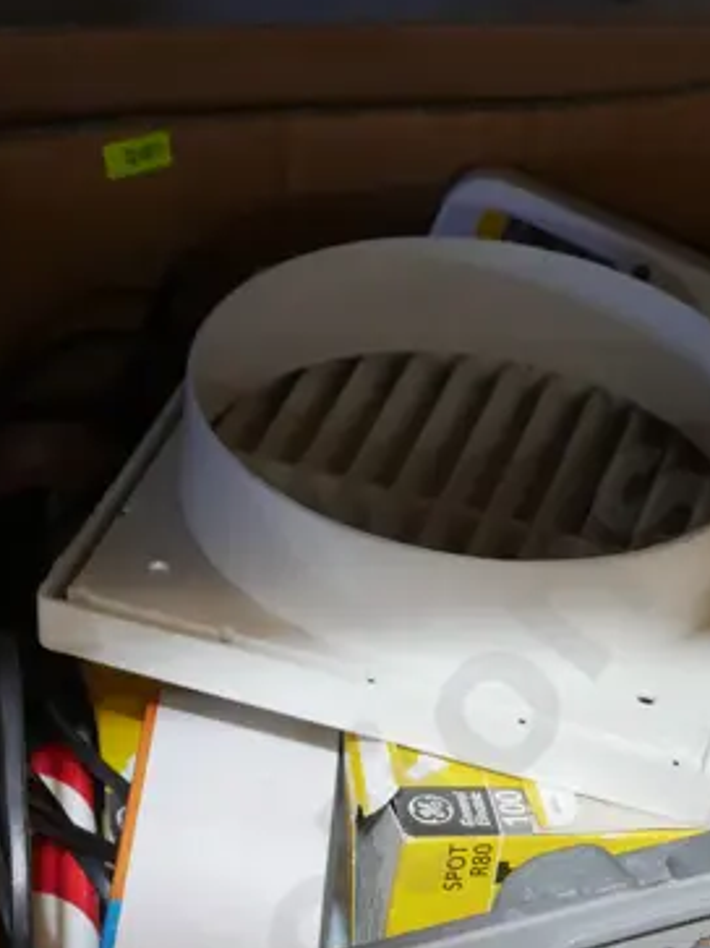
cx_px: 262
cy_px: 1024
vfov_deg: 19.6
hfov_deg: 15.4
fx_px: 2627
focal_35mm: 96
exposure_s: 1/60
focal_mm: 17
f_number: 4.5
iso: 640
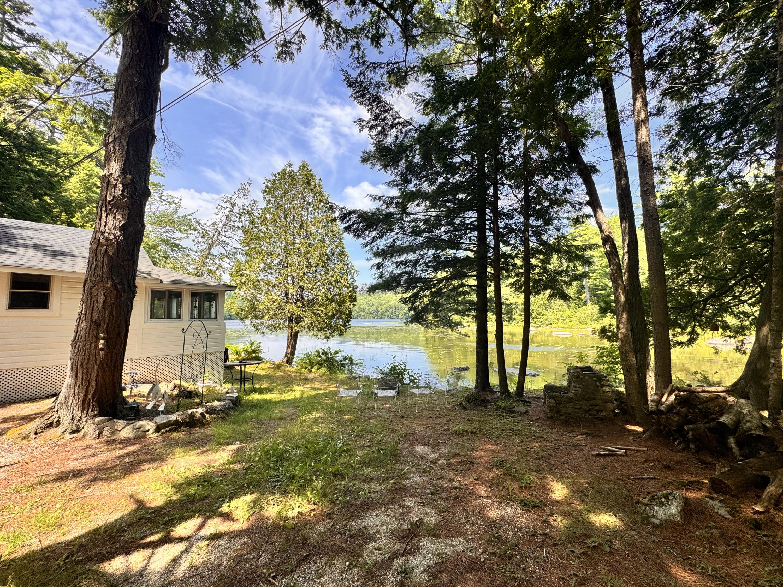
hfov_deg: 102.1
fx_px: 317
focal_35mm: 14
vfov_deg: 85.7
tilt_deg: +4.4
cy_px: 294
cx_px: 392
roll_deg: +1.0
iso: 50
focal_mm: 2.22
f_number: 2.2
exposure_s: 1/610
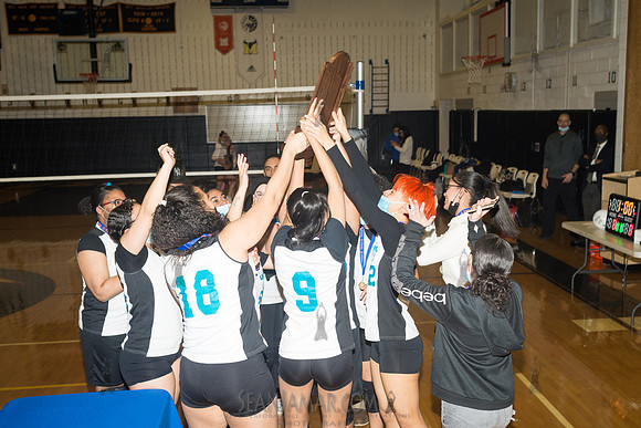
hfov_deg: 47.4
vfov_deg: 32.6
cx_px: 345
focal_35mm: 41
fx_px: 730
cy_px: 232
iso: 1250
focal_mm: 35
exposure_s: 1/160
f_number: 5
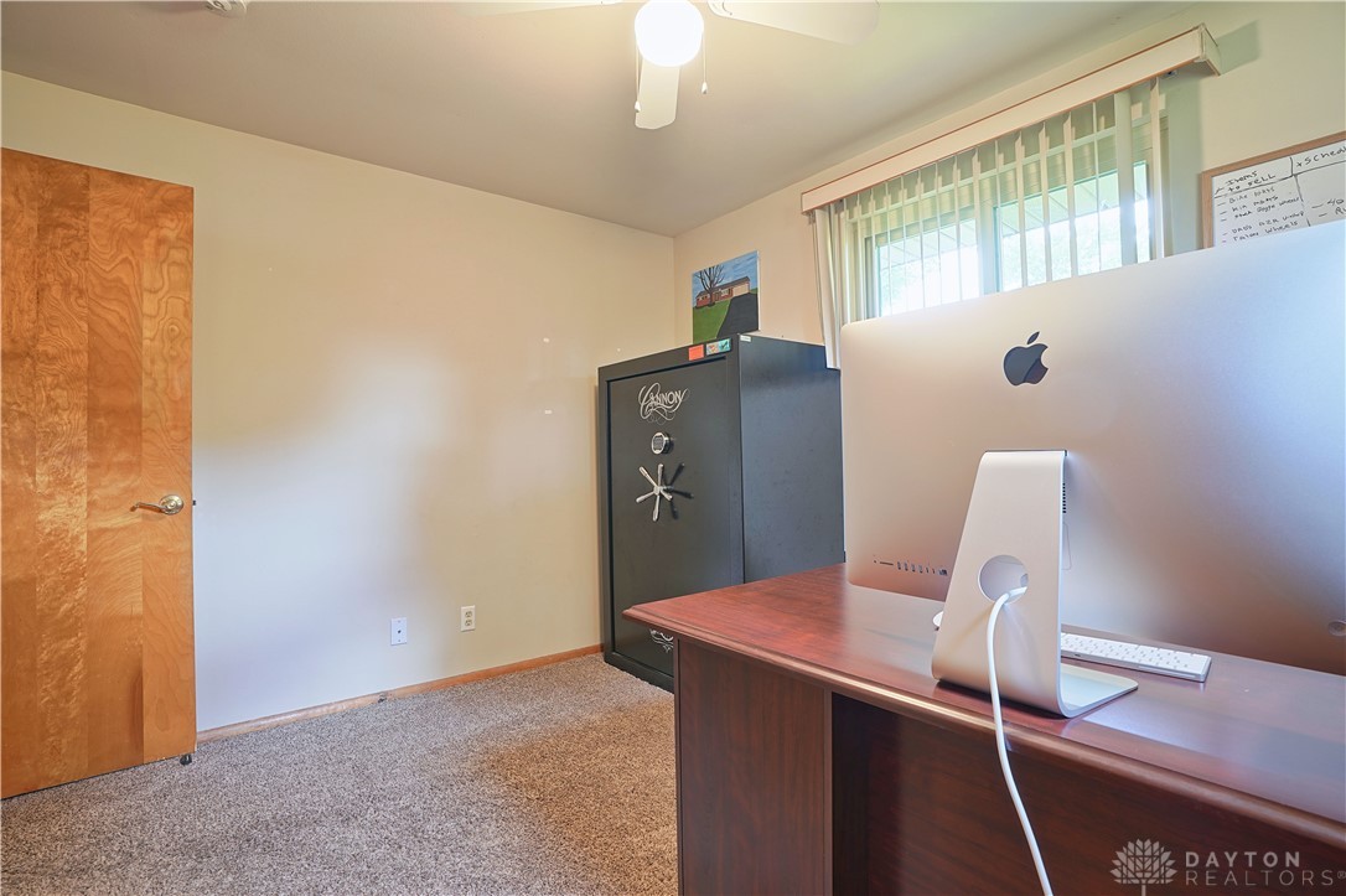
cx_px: 673
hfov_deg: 96.8
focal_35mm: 16
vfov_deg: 73.7
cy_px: 448
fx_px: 598
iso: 400
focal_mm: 16
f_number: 7.1
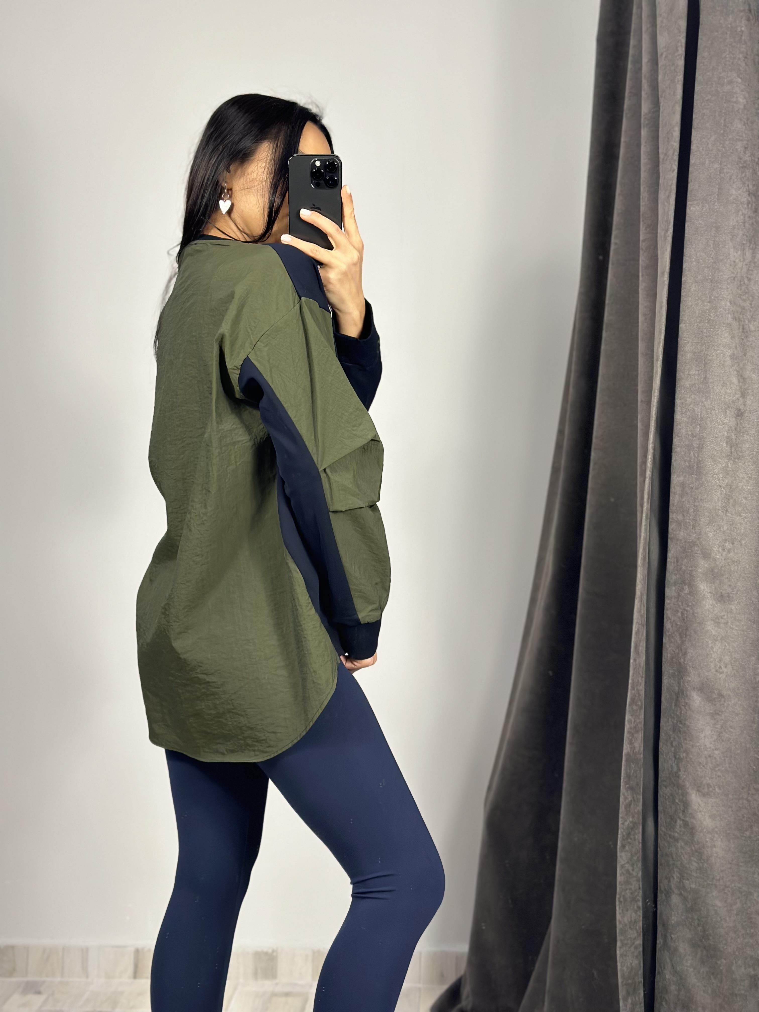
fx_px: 1403
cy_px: 506
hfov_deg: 30.3
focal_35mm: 48
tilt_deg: -26.5
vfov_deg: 39.7
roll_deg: -2.8
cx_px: 380
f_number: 1.78
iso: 160
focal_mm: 6.86
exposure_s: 1/100
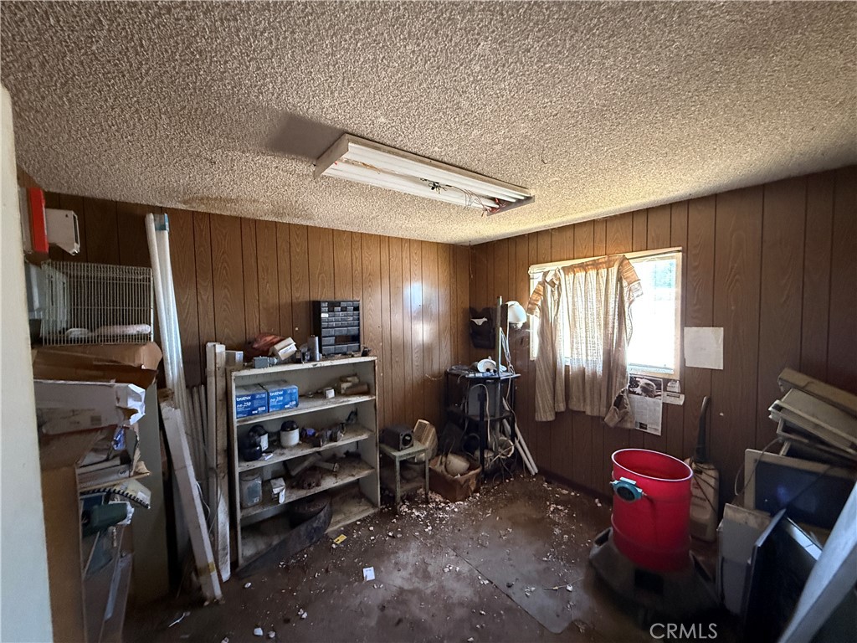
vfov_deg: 85.7
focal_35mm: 14
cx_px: 428
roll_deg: +0.9
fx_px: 347
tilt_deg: -2.0
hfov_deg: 102.1
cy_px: 322
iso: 1000
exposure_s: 1/60
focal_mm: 2.22
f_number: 2.2
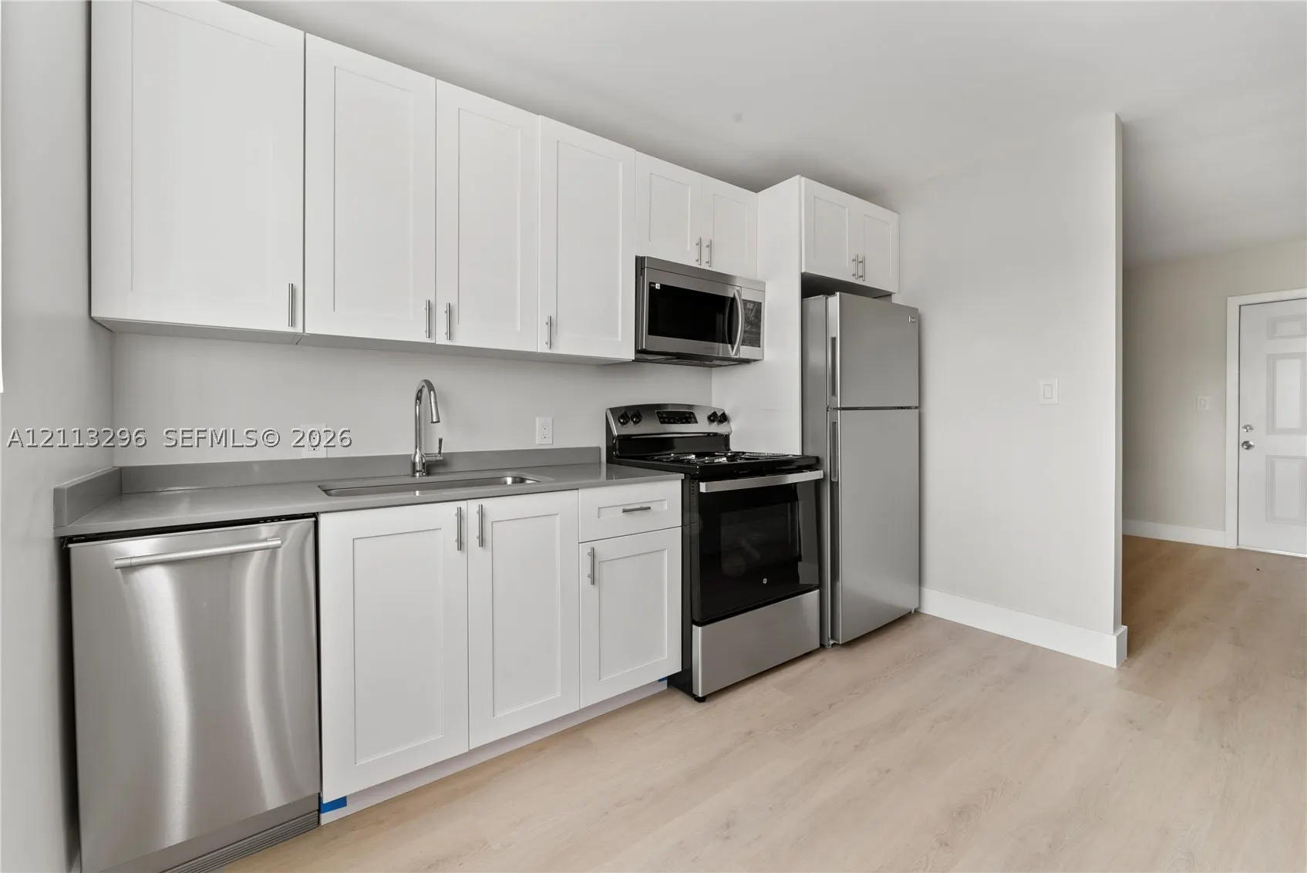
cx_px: 654
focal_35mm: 15
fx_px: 538
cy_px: 436
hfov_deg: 101.1
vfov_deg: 78.1
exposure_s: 1/3
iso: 100
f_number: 14
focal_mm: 14.8
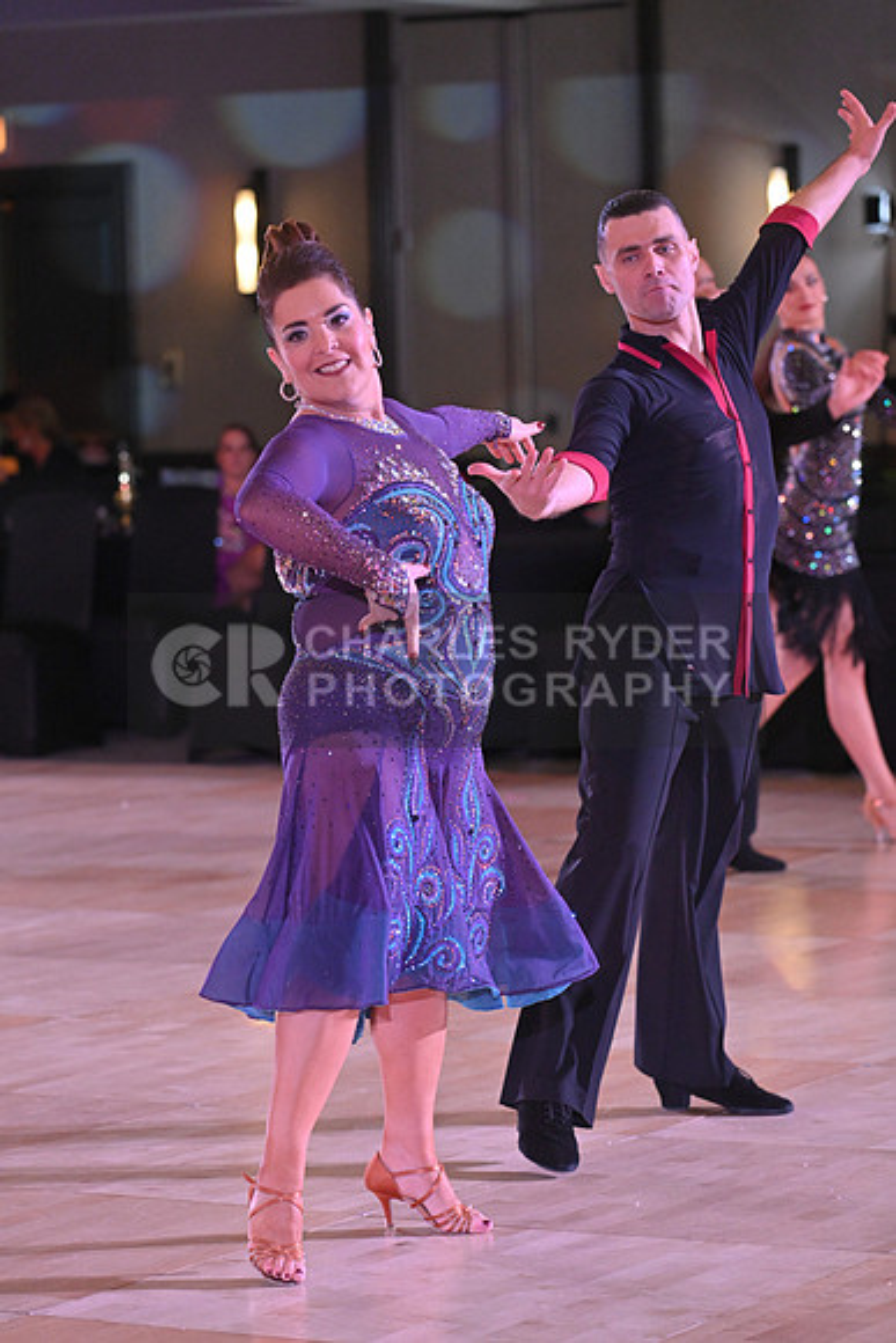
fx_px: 5037
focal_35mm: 135
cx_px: 448
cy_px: 672
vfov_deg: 15.2
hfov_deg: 10.2
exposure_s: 1/320
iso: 3200
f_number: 5
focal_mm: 135
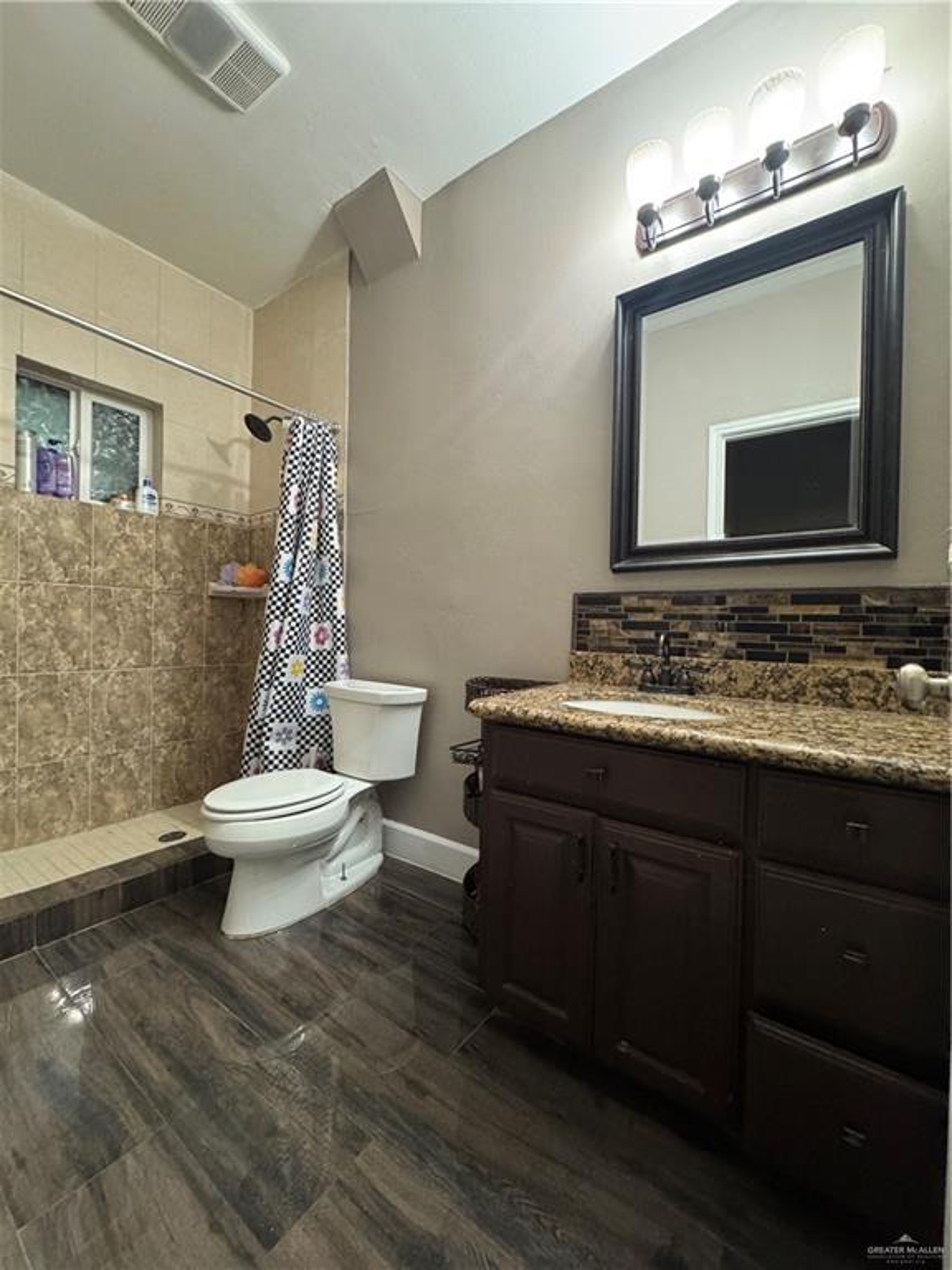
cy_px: 635
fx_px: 513
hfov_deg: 85.7
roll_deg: -0.7
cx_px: 476
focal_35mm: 14
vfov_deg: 102.1
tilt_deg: -1.2
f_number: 2.2
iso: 800
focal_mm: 2.22
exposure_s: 1/60
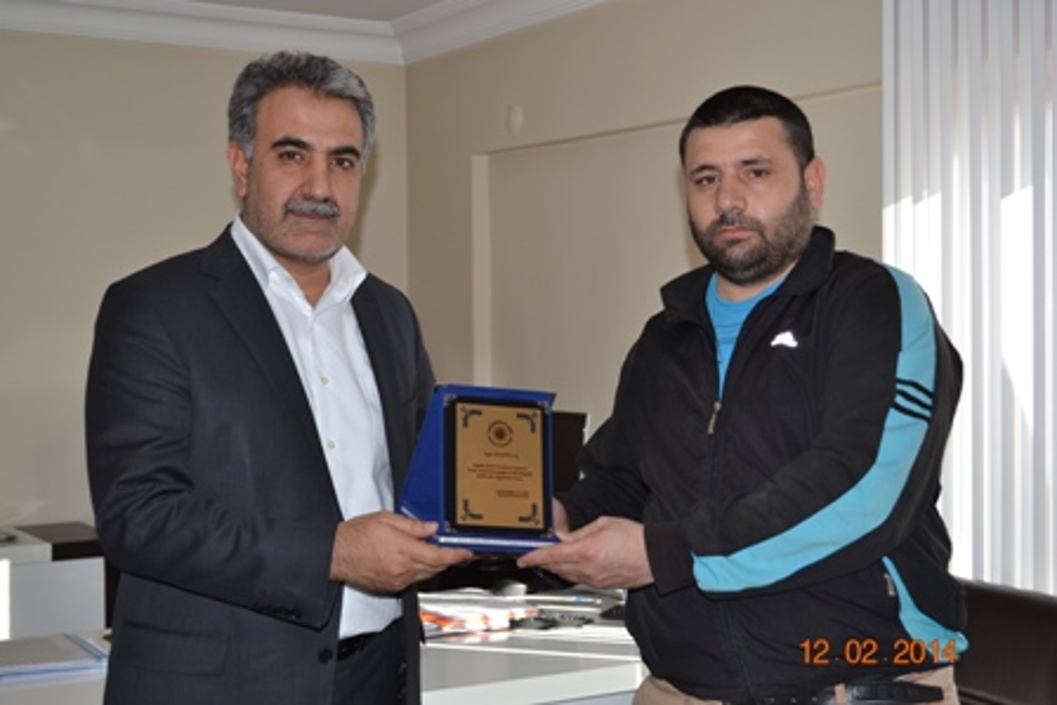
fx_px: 1586
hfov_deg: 36.9
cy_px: 352
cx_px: 528
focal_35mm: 54
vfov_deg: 25.1
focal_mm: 36
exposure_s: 1/60
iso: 100
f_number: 5
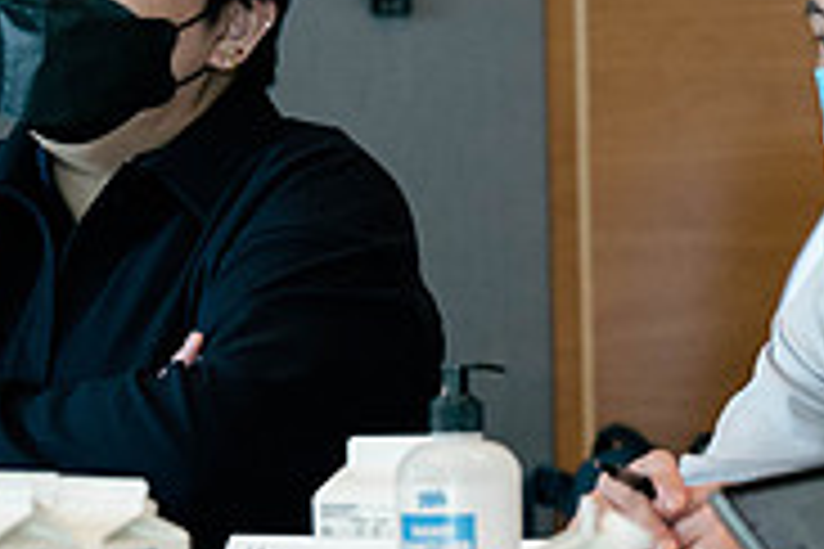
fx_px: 15655
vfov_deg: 2.0
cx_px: 585
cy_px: 223
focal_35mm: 684
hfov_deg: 3.0
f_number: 2.8
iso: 800
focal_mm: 100
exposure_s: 1/100
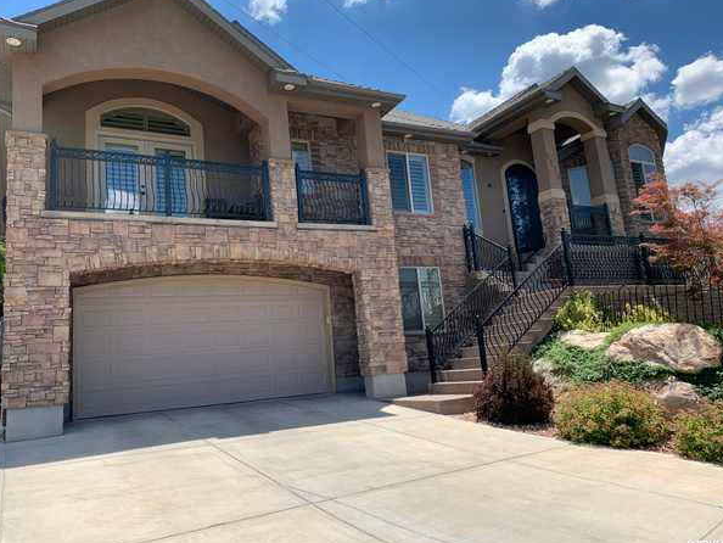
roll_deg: +4.4
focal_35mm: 28
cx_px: 337
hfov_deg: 63.4
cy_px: 257
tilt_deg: +9.3
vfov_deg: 49.8
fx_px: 585
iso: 25
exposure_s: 1/1953
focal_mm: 4.25
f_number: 1.8
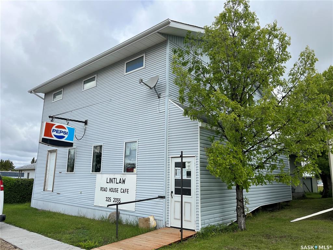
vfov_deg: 53.1
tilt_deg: +11.6
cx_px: 166
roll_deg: -0.4
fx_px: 250
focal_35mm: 26
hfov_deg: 67.3
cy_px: 125
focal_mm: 5.1
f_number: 1.6
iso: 50
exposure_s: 1/2632
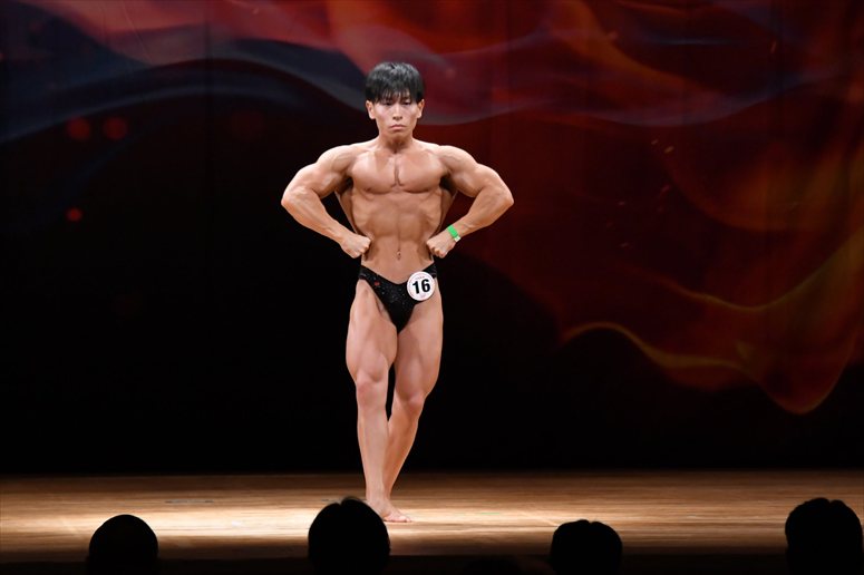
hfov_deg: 8.6
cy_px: 288
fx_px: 5757
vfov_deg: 5.7
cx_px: 432
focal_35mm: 240
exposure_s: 1/400
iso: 4000
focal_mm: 160
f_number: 5.6
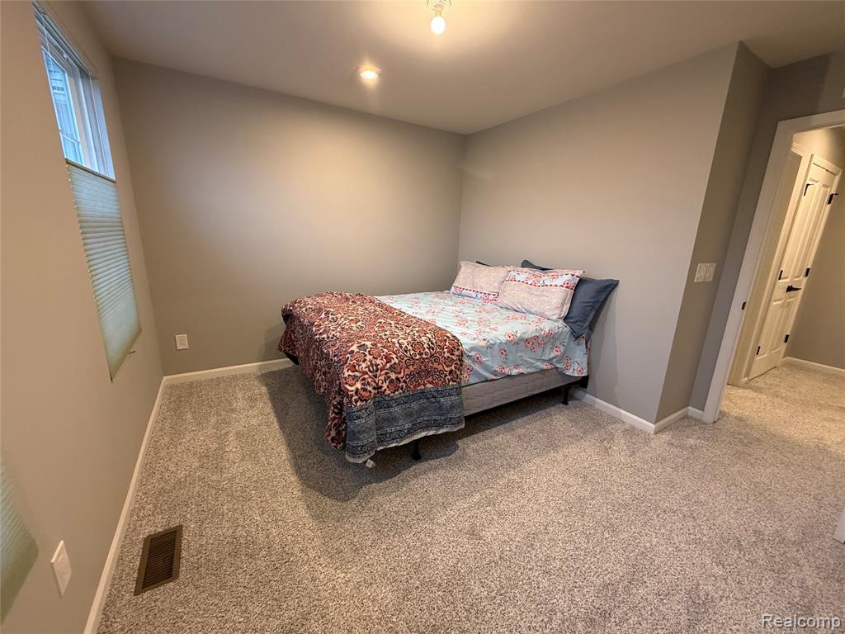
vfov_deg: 85.7
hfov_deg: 102.1
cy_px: 317
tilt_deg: -13.5
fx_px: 342
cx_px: 422
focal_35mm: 14
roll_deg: -1.8
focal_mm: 2.22
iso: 250
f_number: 2.2
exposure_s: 1/60
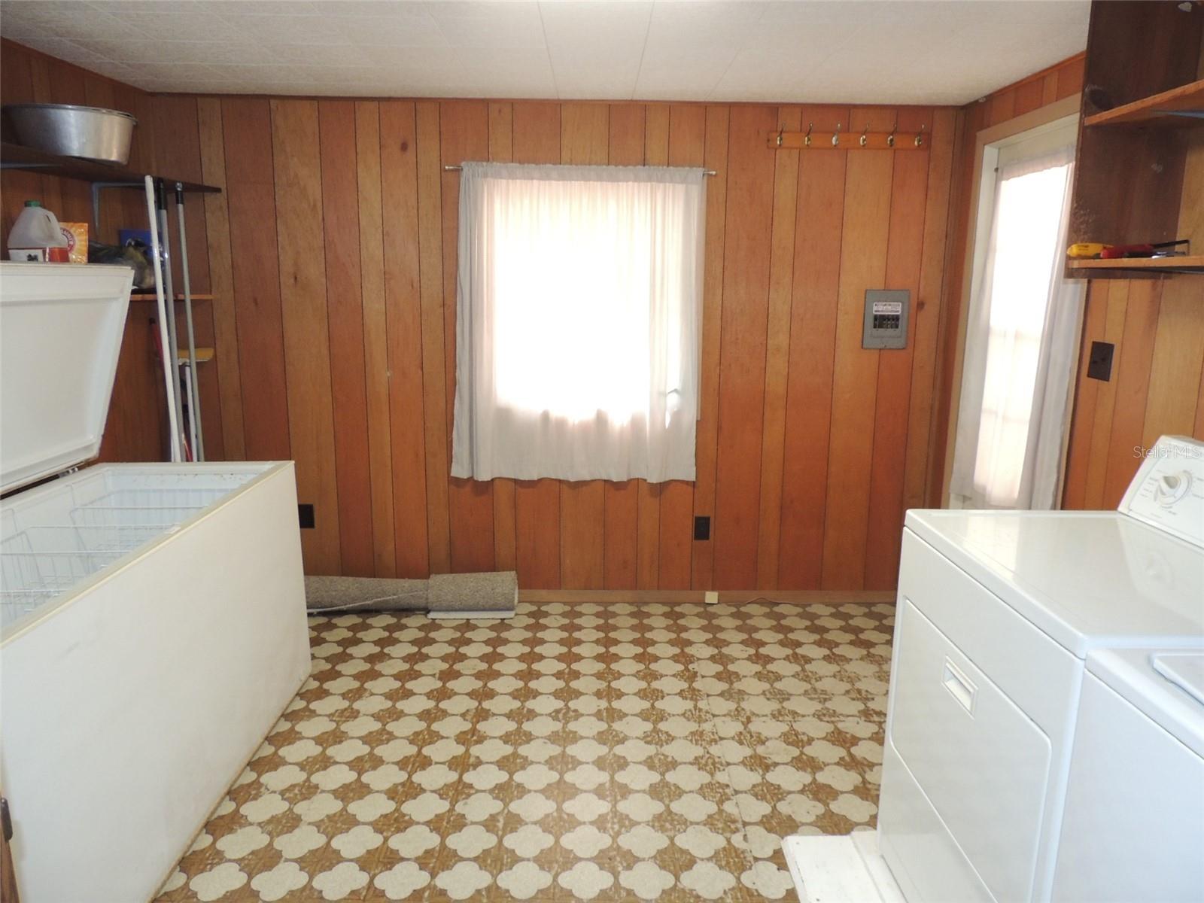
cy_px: 452
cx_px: 602
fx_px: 835
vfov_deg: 56.8
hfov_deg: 71.6
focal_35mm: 24
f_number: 3
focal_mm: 4.3
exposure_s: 1/40
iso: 360
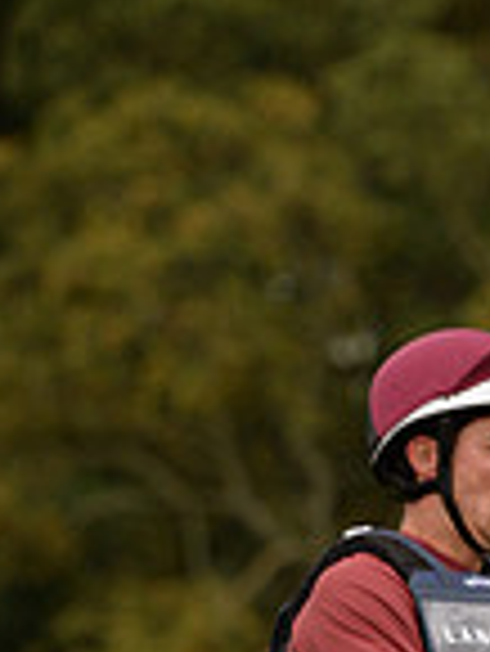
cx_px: 773
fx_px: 21692
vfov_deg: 1.7
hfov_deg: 1.3
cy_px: 1259
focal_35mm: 1151
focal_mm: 300
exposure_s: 1/1000
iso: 1000
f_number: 7.1
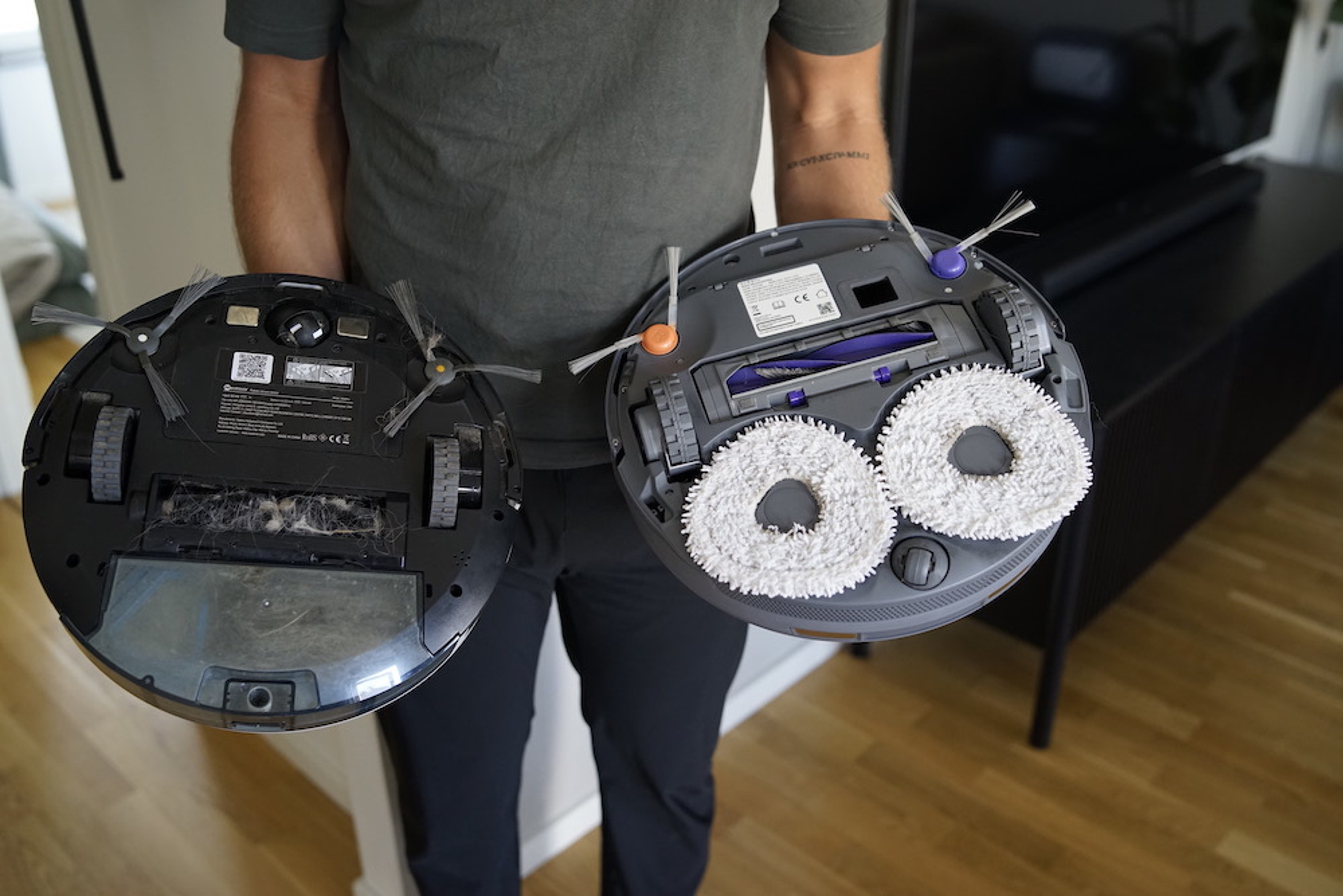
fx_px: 1306
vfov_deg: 37.9
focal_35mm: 35
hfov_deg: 54.4
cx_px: 672
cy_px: 448
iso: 1600
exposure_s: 1/160
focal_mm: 35
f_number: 2.8
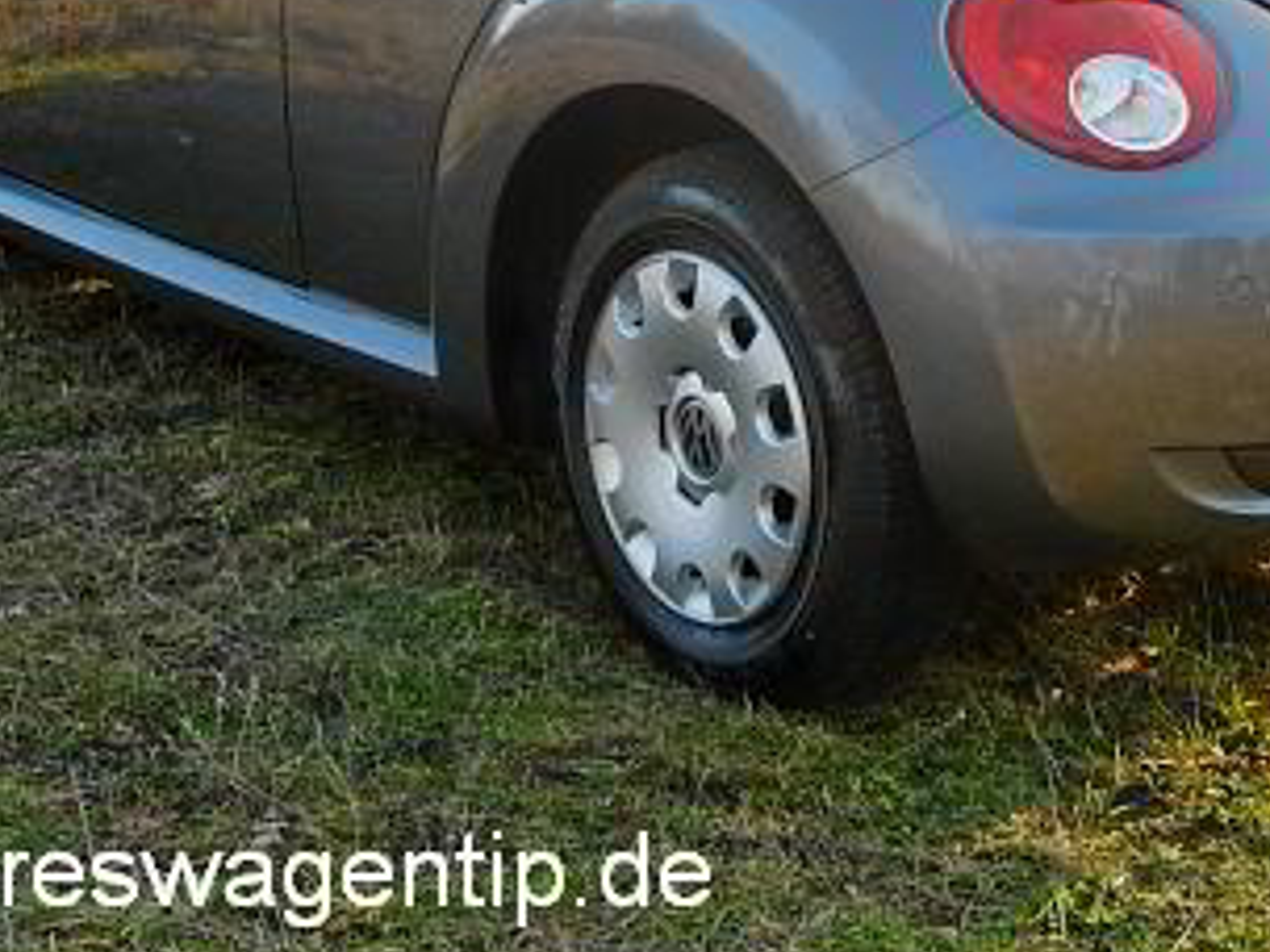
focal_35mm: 99
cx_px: 748
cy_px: 71
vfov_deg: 14.8
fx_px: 3632
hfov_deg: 19.8
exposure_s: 1/100
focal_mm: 7
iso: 80
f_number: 3.3
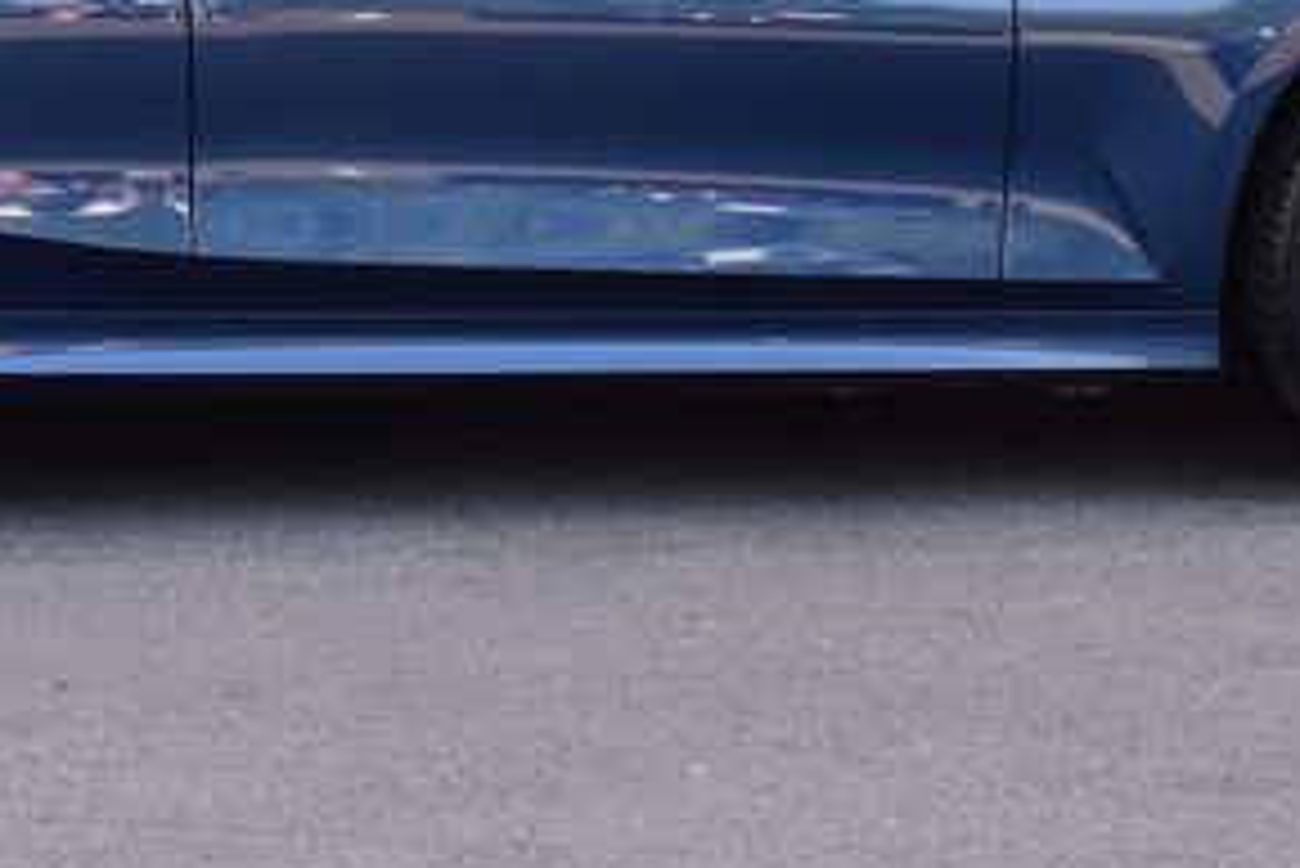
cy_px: -308
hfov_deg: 15.2
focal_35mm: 135
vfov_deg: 9.9
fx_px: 4877
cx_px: 481
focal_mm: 26
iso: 400
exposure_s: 1/80
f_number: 8
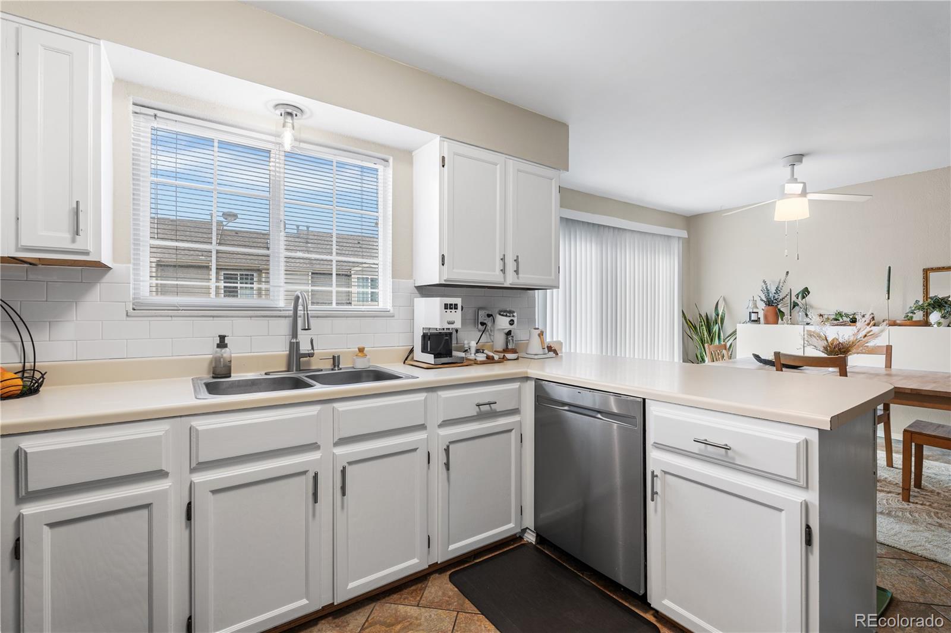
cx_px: 476
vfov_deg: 73.7
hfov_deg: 96.8
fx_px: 422
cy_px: 316
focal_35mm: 16
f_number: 8
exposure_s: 1/4
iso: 160
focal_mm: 16
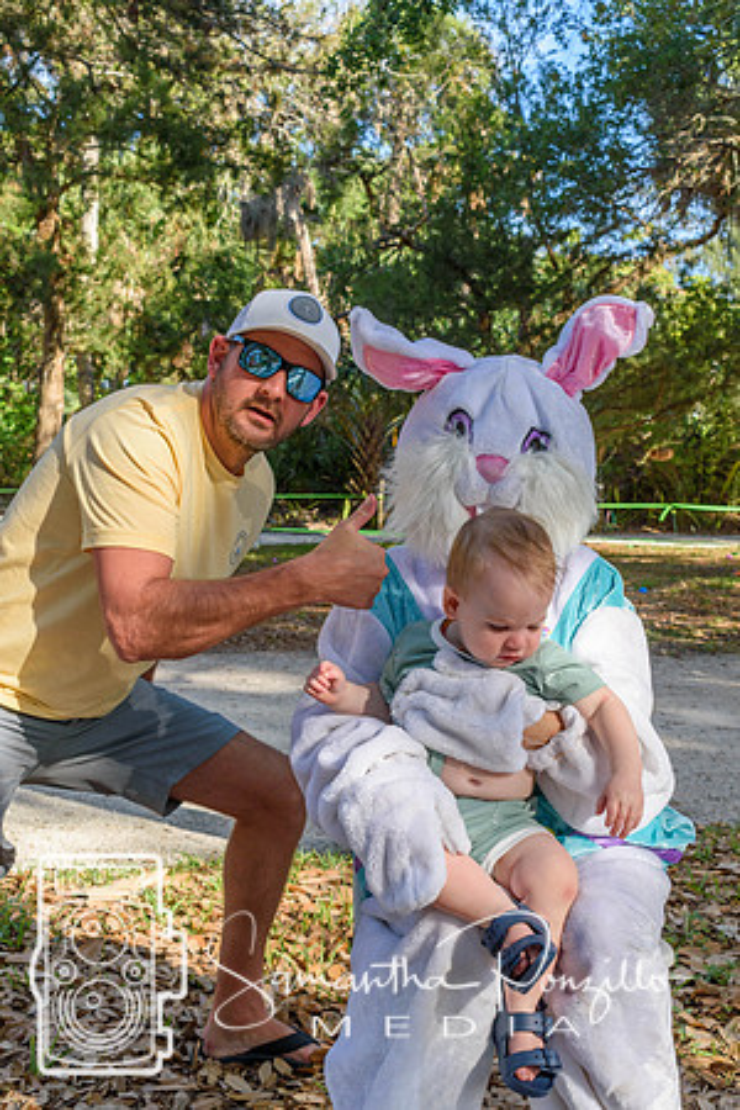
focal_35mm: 46
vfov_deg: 42.3
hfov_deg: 28.9
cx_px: 370
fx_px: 1434
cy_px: 555
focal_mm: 31
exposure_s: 1/320
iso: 200
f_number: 9
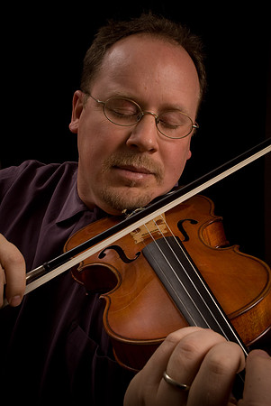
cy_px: 203
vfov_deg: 38.8
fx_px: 575
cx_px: 136
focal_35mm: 51
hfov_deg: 26.5
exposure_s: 1/80
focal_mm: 34
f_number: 16
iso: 100
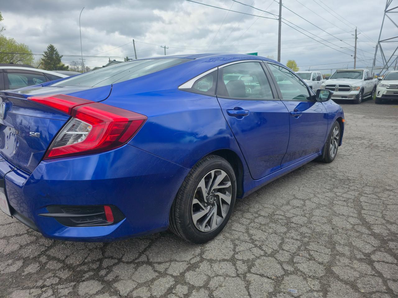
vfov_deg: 58.9
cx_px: 199
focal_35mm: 23
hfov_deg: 73.9
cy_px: 149
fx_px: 264
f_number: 1.7
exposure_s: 1/533
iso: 12
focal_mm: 6.3
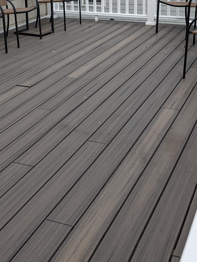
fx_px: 448
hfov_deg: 24.7
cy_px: 32
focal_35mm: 59
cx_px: 61
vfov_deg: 31.3
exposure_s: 1/3344
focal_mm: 4.38
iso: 74
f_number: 1.73
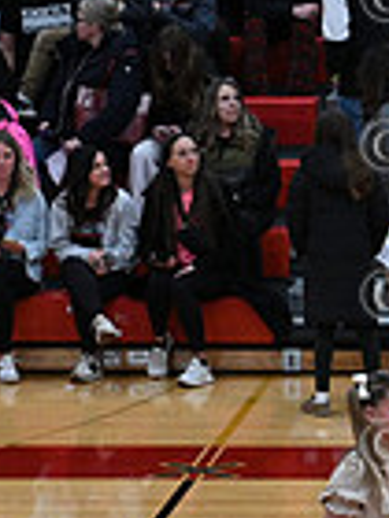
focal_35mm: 371
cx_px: 897
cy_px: 668
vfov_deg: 5.3
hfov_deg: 3.9
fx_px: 5559
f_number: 4
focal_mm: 93
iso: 4000
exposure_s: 1/400
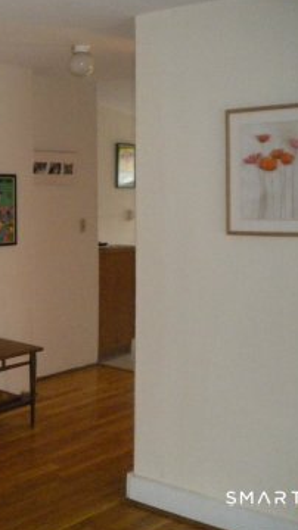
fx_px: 746
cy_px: 258
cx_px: -9
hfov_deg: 21.7
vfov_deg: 39.2
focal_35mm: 53
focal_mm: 6.3
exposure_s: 1/47.7
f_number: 3.1
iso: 800
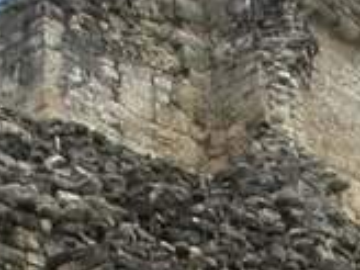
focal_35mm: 237
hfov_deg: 8.3
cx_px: 457
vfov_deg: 6.0
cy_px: 648
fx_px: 2465
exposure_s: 1/306
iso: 100
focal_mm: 7.85
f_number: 7.5
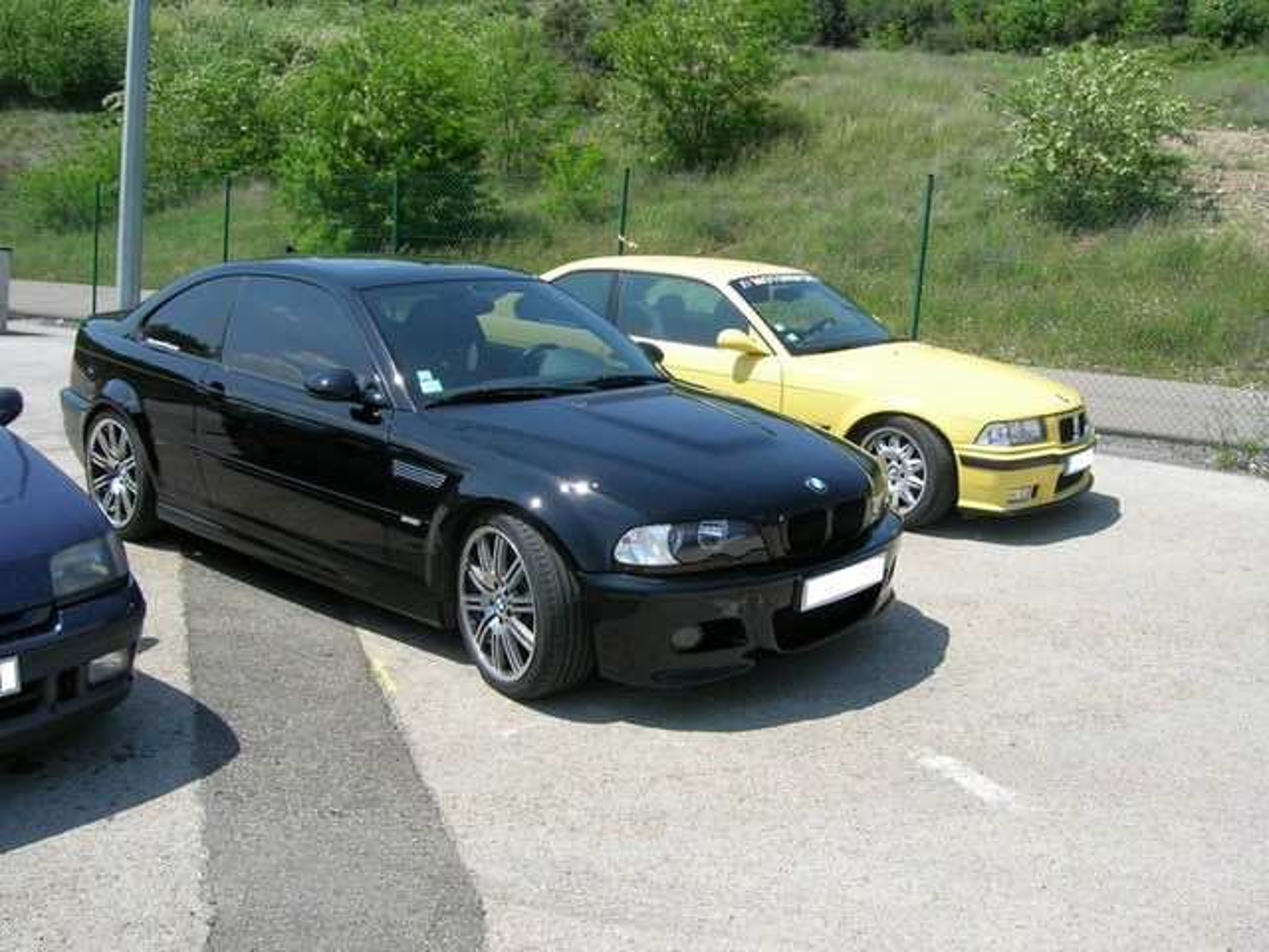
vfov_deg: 41.8
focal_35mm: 34
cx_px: 634
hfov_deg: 54.0
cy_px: 476
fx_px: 1246
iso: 50
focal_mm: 5.7
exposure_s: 1/299
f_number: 4.9
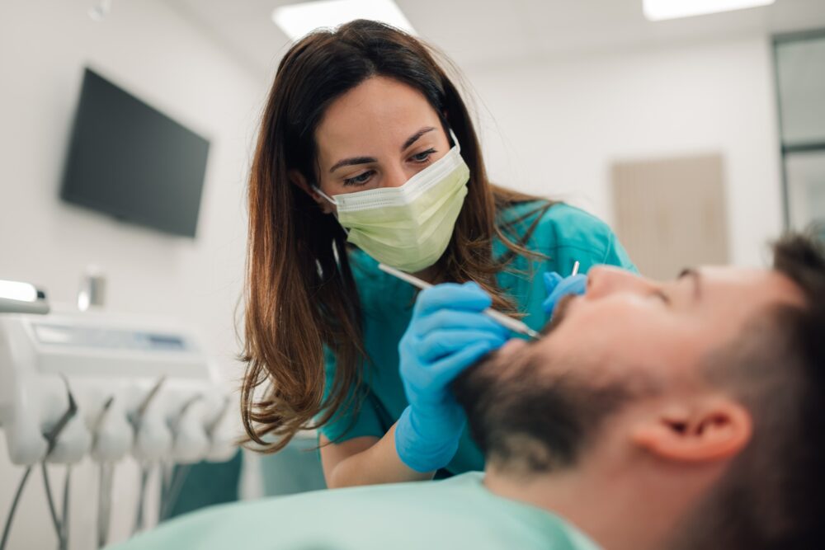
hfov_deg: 54.4
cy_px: 275
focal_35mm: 35
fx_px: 802
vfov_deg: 37.9
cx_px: 412
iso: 125
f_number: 1.4
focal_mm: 35
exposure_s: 1/200
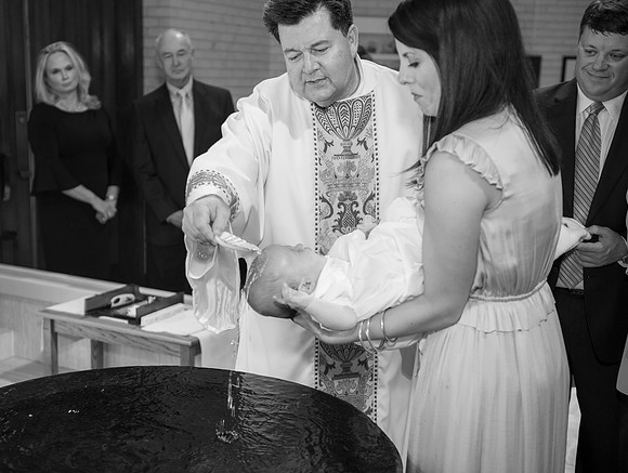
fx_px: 947
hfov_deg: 36.6
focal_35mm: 52
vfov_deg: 28.0
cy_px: 236
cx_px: 273
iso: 640
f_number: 3.2
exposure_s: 1/100
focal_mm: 48
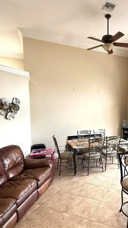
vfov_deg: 76.1
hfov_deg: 45.0
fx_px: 145
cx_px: 105
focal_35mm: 24
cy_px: 124
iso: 160
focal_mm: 2.22
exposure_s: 1/120
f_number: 2.2
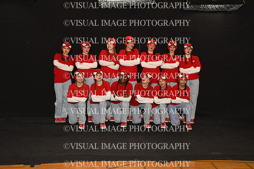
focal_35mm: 48
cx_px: 127
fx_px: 339
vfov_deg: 28.1
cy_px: 84
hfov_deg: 41.1
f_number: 8
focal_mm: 32
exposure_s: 1/125
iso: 640
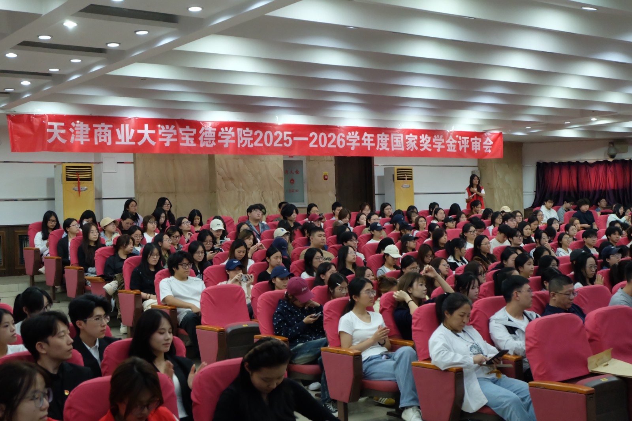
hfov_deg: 41.1
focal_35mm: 48
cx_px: 316
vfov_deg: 28.1
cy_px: 210
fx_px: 842
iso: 3200
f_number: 4.9
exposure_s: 1/70
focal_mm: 32.3
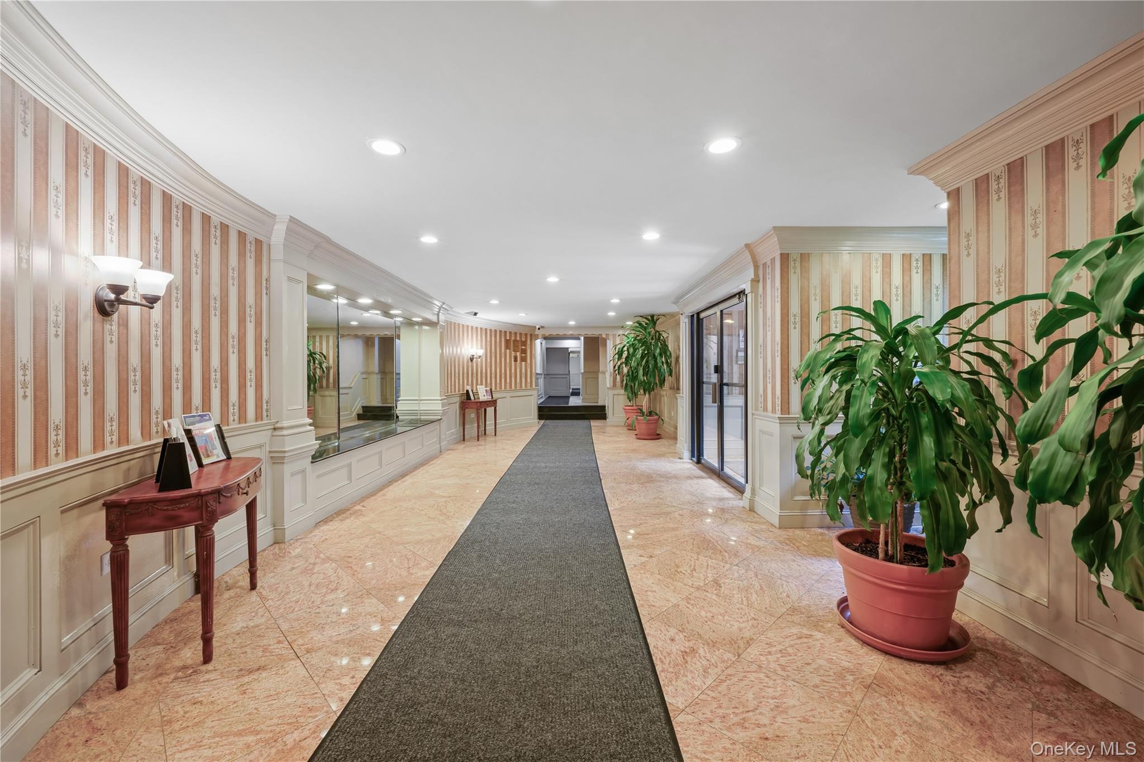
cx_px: 572
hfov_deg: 104.3
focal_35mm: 14
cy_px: 381
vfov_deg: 81.2
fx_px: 445
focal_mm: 14
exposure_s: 1
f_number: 9
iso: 250
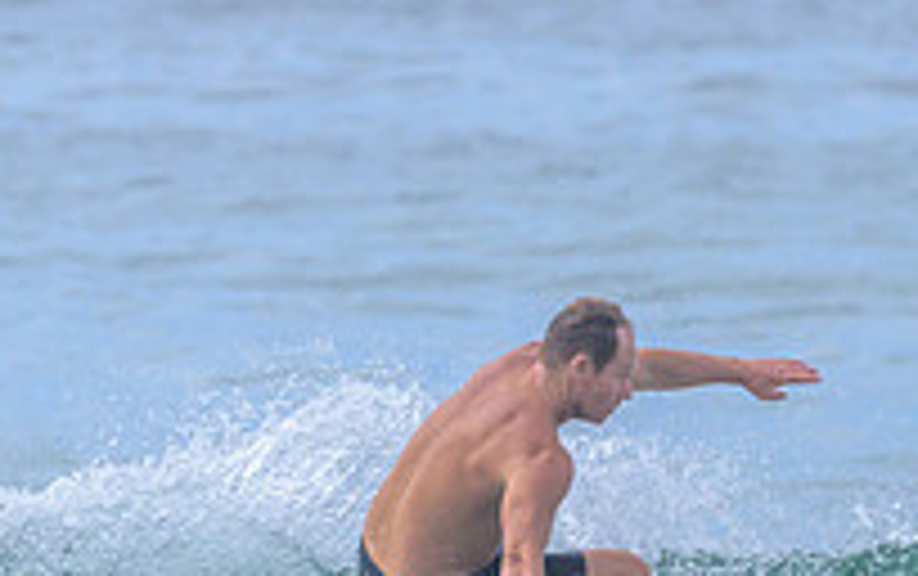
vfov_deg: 0.9
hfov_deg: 1.4
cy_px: 731
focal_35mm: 1483
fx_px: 37143
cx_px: 423
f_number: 10
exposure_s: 1/2000
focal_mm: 500
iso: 800
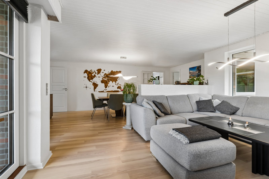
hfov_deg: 90.0
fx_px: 134
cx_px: 134
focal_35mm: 18
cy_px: 90
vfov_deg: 67.4
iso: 200
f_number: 8
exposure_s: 1/2
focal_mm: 12
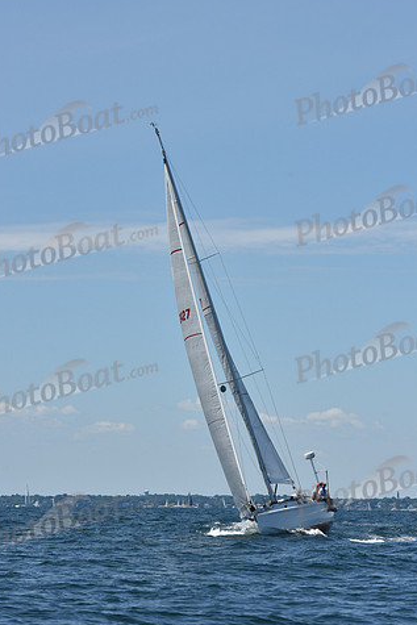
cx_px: 227
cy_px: 300
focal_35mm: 183
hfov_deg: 7.5
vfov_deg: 11.2
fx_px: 3177
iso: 250
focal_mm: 150
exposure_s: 1/1250
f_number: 9
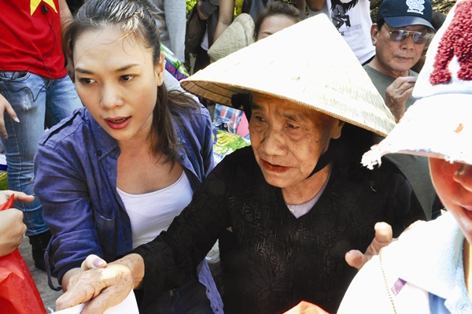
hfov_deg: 53.2
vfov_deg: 36.8
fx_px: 472
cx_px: 236
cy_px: 157
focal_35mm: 36
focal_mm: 24
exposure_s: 1/200
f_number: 14
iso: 1000
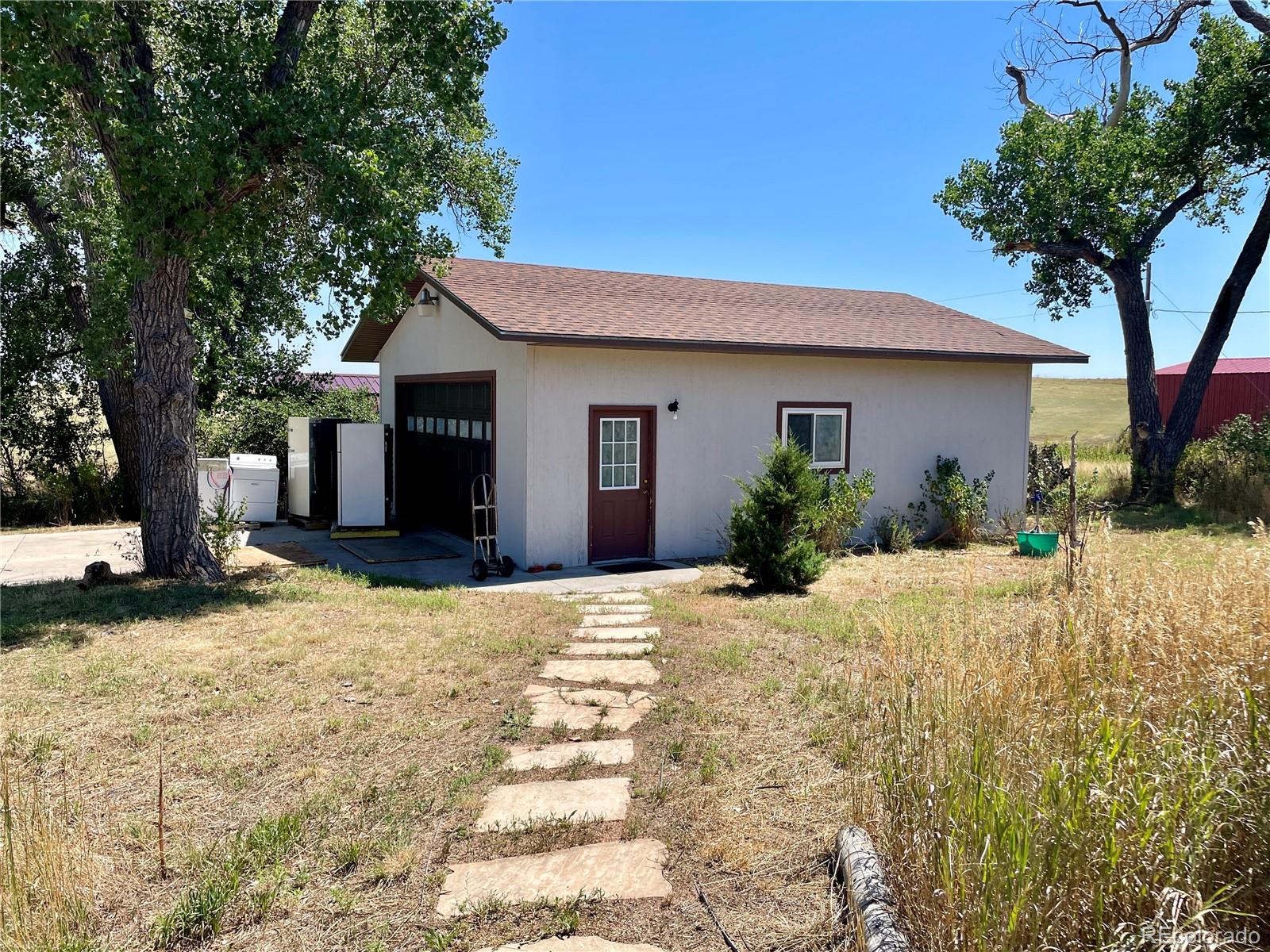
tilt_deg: -4.9
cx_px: 635
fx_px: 954
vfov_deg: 53.1
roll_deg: -0.2
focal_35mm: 26
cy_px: 476
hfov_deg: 67.3
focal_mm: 4.2
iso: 32
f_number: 1.6
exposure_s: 1/3300
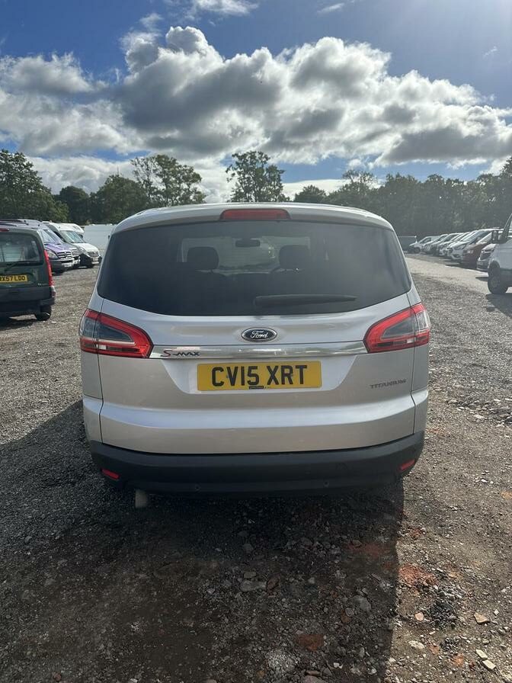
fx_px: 473
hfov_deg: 56.8
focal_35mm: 24
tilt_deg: -10.5
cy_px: 342
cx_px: 256
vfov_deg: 71.6
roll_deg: +0.6
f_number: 1.78
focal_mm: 6.86
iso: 80
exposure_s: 1/8197
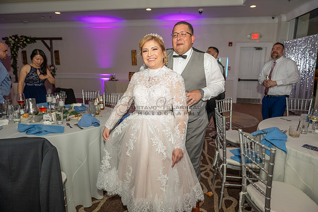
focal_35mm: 24
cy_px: 106
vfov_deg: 53.2
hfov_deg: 73.7
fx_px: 212
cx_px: 159
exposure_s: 1/100
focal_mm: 24
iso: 800
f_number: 2.8
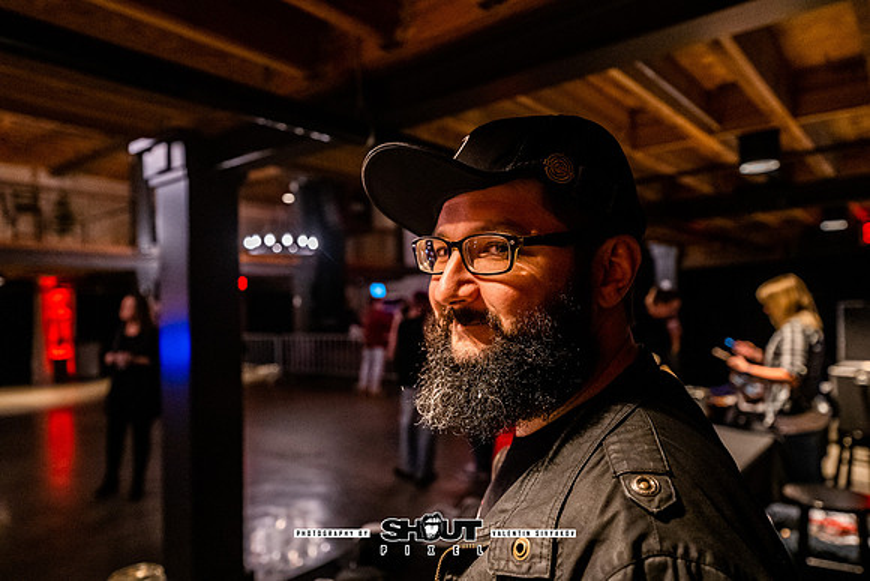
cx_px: 448
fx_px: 612
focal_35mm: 25
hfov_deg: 70.8
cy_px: 290
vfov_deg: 50.8
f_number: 2.8
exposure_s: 1/160
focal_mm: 24
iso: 4000
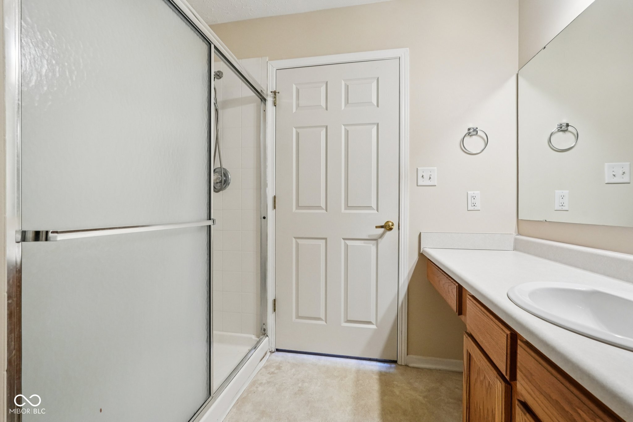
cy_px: 211
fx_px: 281
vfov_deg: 73.7
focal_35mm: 16
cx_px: 316
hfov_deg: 96.7
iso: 1600
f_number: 8
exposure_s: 1/30
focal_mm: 16
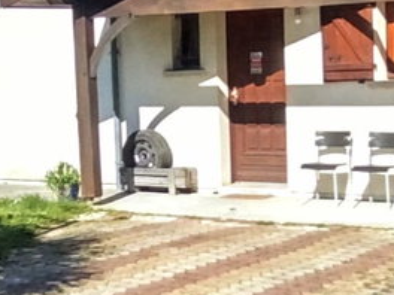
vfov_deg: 16.2
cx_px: 187
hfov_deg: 21.5
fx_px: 1036
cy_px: 209
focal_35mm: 91
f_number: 2.2
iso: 50
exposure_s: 1/1601
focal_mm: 1.65
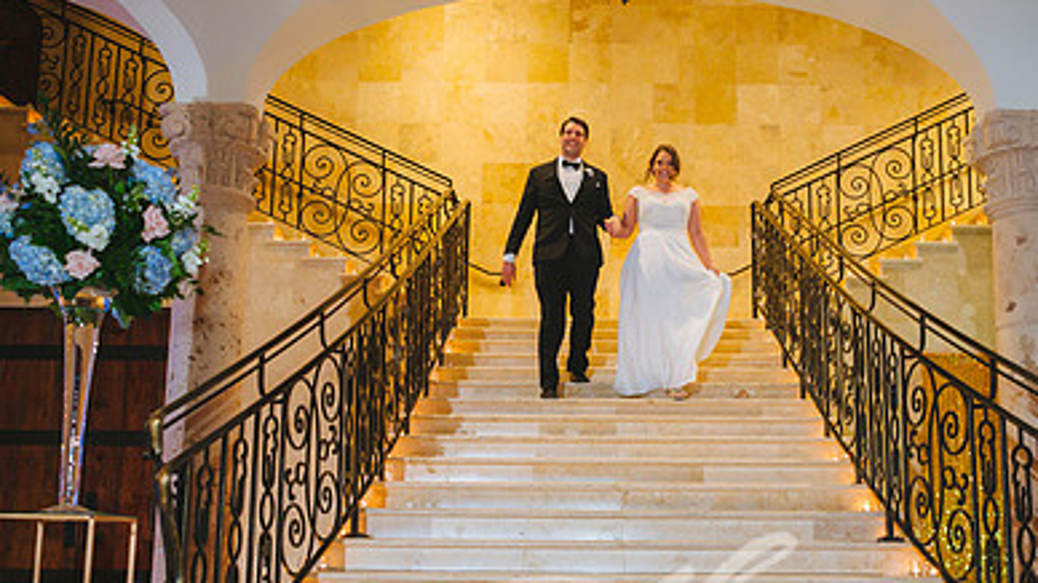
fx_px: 1101
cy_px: 378
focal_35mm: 40
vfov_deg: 29.5
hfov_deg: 50.3
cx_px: 592
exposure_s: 1/100
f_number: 2.8
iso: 3200
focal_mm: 24
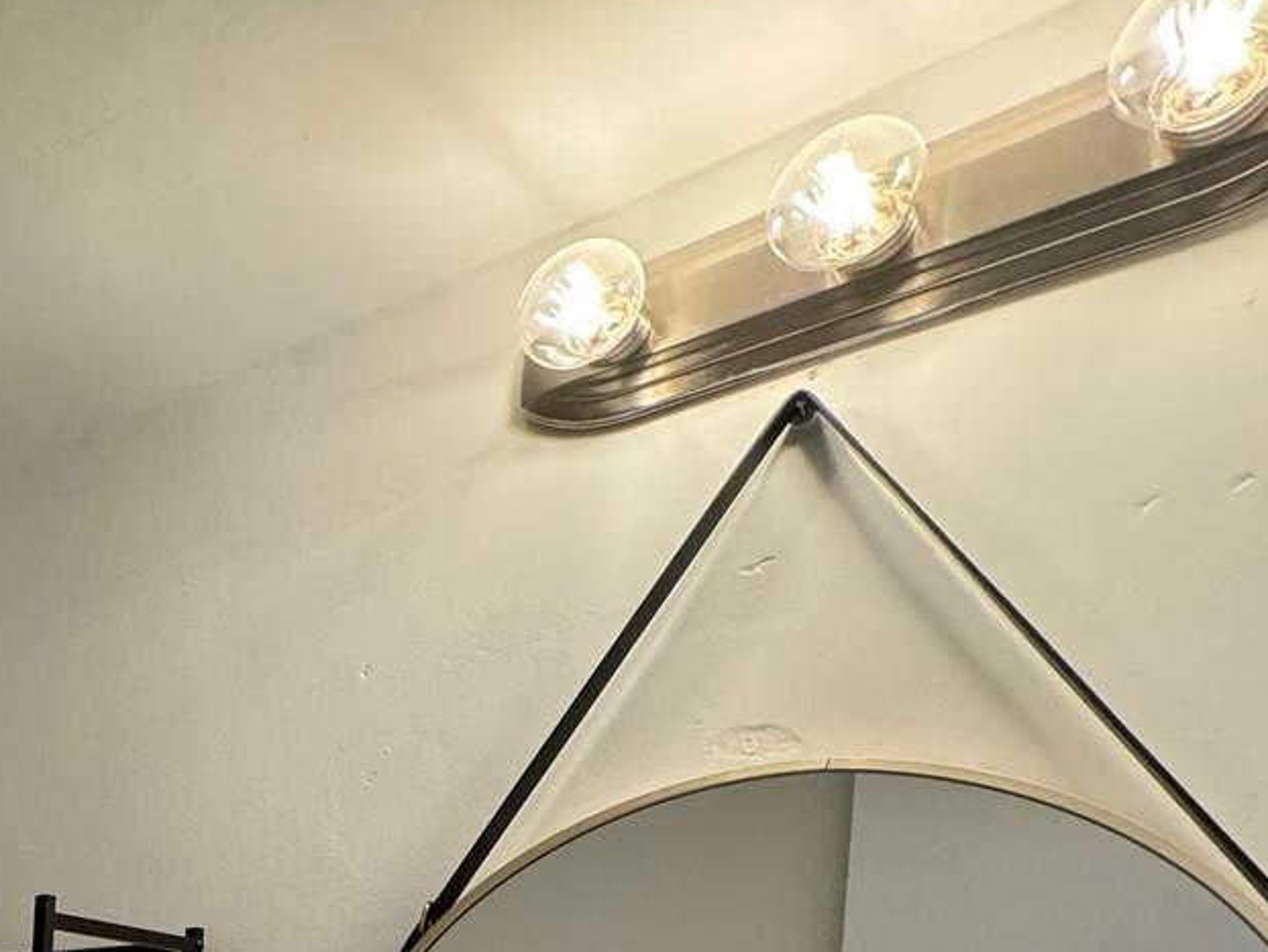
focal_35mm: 36
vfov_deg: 31.6
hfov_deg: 38.1
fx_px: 1319
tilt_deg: -3.9
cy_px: 1201
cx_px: -259
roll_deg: -1.9
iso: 320
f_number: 2.2
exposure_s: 1/120
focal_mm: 2.22
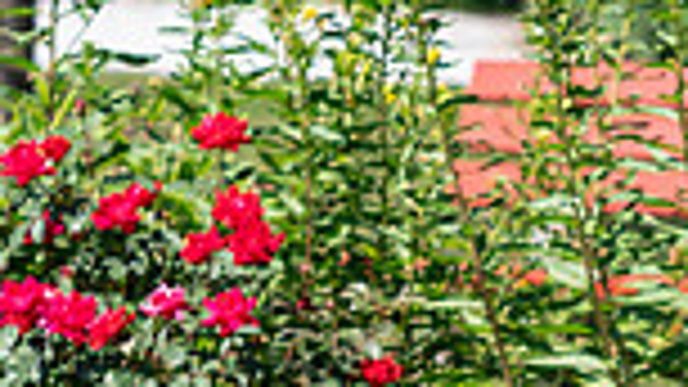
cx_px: 1043
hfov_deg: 7.6
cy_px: 461
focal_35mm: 278
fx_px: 5071
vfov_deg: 4.4
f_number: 3.5
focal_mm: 70
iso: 320
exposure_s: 1/2500
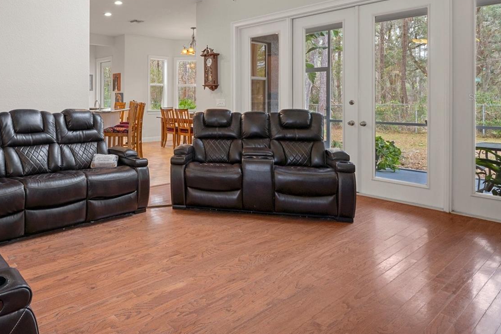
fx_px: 362
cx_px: 147
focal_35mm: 26
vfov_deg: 48.2
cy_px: 97
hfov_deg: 66.5
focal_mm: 12
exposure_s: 1/1.67
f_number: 8
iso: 320
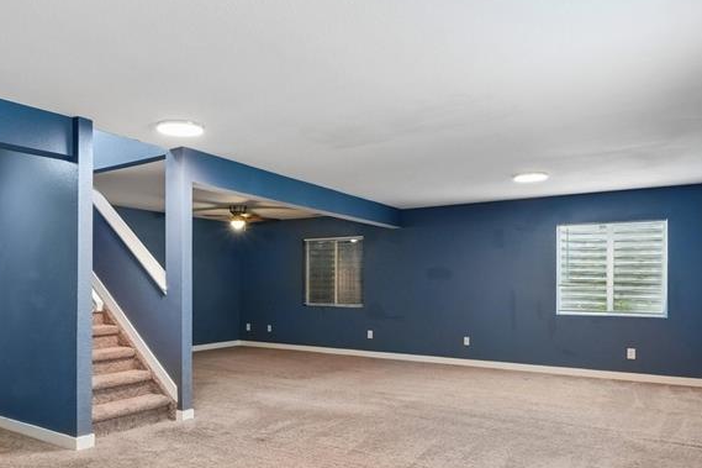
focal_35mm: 27
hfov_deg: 66.7
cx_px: 276
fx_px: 526
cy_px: 306
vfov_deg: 47.2
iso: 320
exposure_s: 1/6
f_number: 9
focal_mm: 10
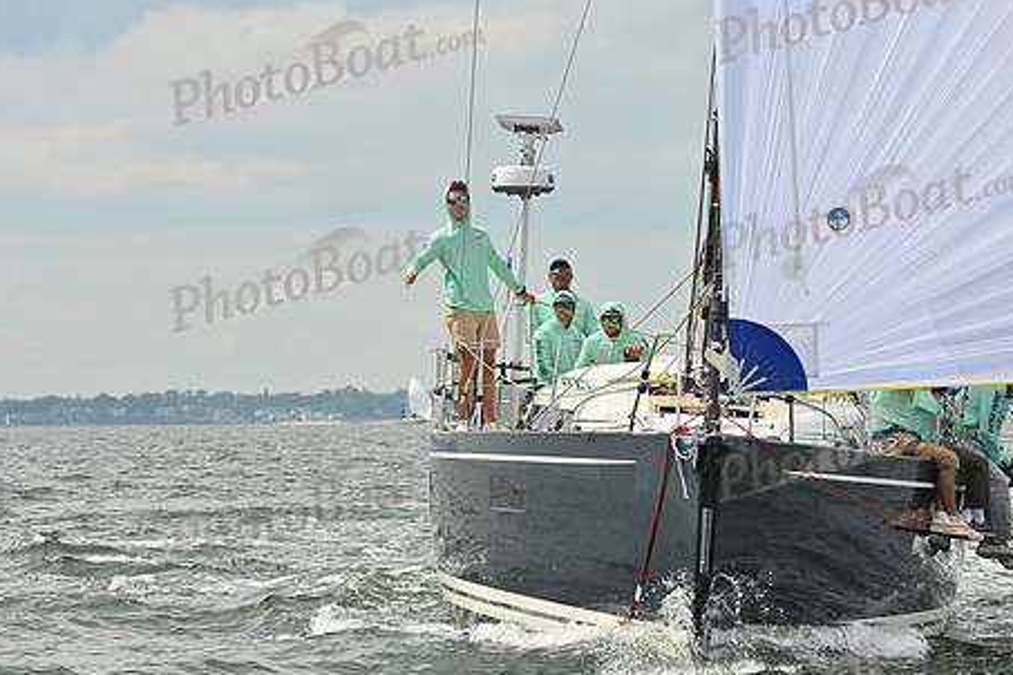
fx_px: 5768
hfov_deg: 10.0
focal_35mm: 205
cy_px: 359
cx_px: 602
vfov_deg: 6.7
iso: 320
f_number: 8
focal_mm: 160
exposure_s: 1/1600
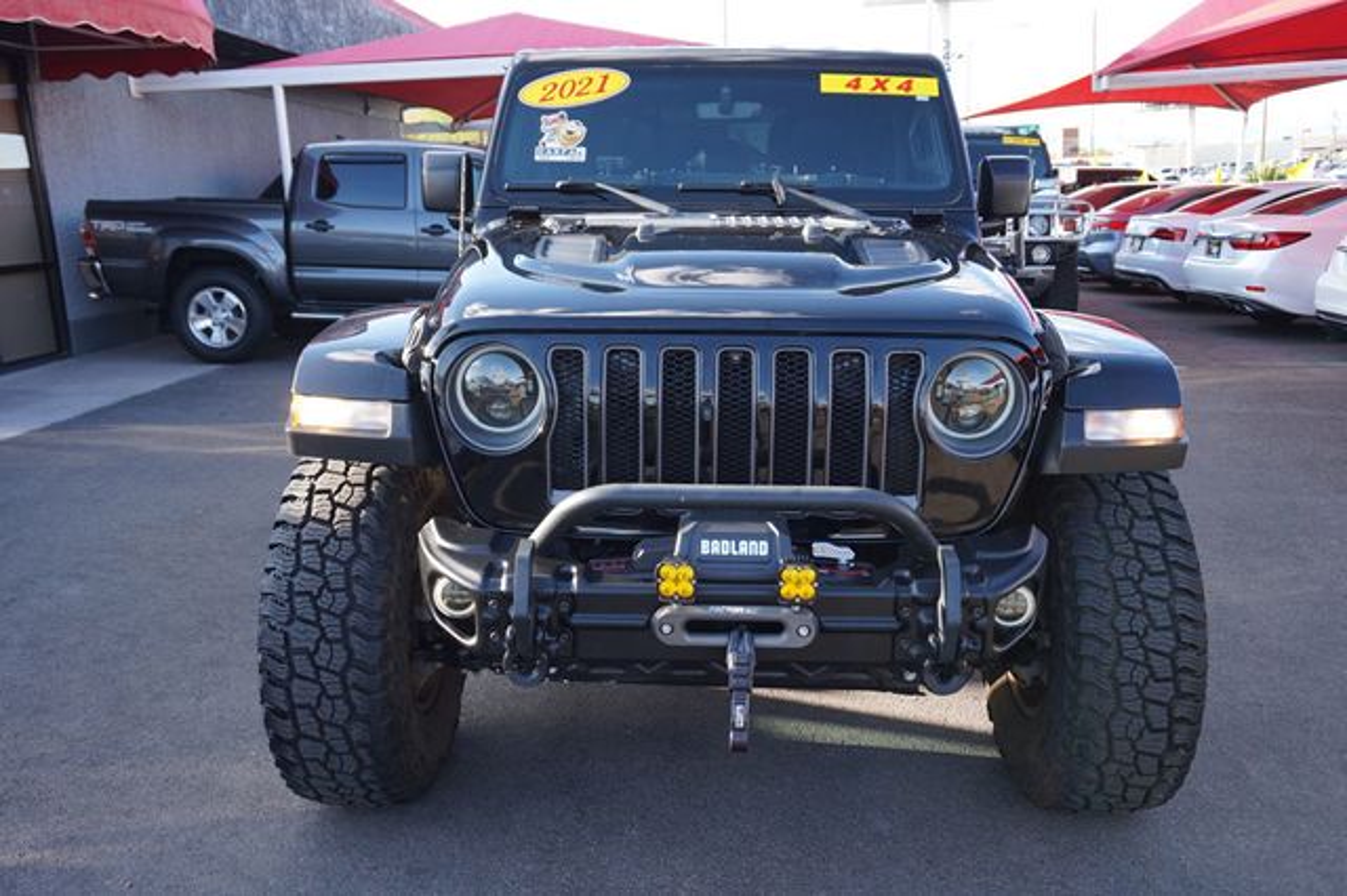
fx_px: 1122
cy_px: 448
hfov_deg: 62.0
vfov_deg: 43.6
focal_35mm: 30
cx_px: 674
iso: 100
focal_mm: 20
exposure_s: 1/80
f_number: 4.5
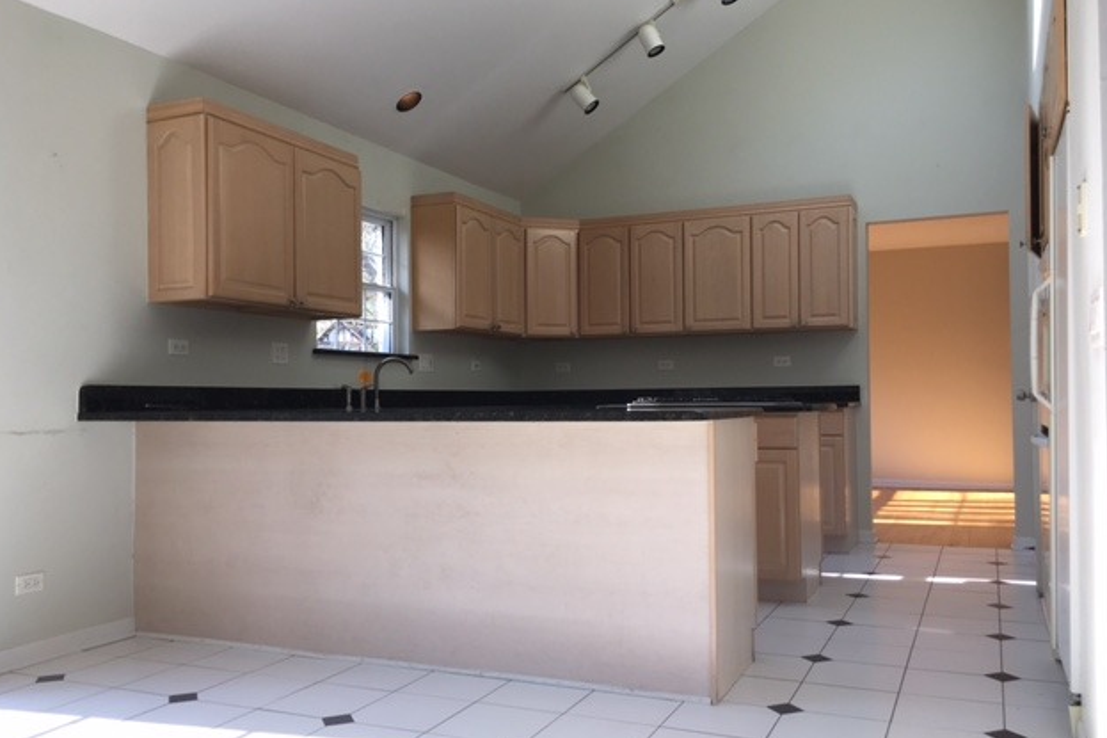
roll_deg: +1.0
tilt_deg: +0.9
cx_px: 553
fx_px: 953
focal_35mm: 31
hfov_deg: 60.3
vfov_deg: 42.3
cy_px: 381
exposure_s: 1/120
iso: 32
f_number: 2.2
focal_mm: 4.15
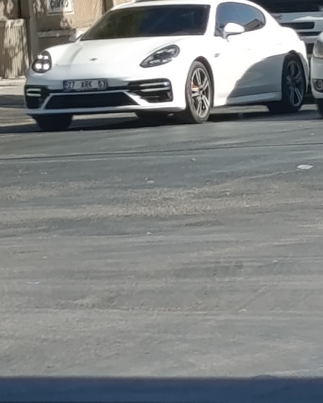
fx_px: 4683
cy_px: 103
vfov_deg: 4.9
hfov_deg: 4.0
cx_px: 181
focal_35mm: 392
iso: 50
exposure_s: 1/360
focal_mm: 6.11
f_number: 1.7
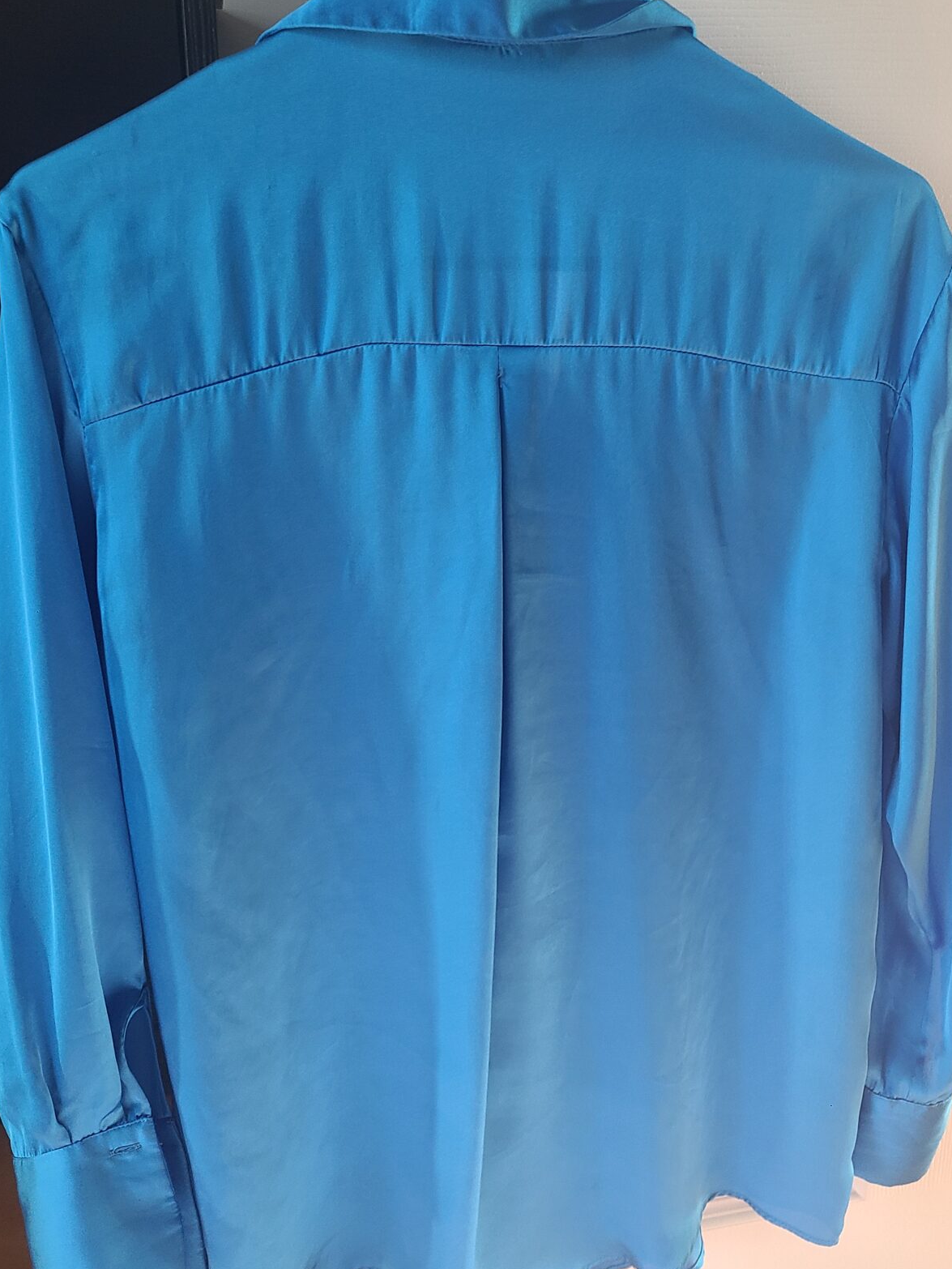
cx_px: 540
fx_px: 1246
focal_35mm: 34
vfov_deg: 53.9
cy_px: 672
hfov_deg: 41.7
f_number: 1.8
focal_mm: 5.4
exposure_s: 1/60
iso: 125
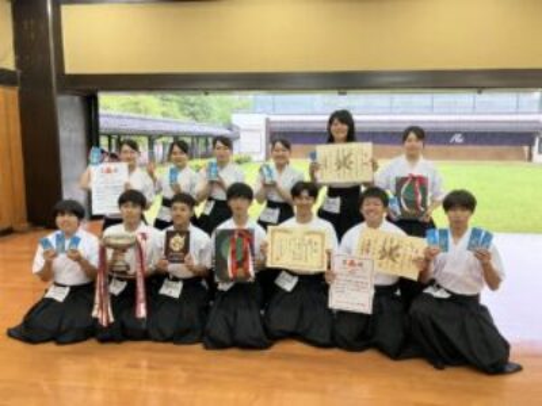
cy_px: 203
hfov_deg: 63.4
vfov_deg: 49.7
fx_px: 438
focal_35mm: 28
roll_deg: -0.6
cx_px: 271
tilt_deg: -8.4
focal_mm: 3.99
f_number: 1.8
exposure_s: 1/60
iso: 250
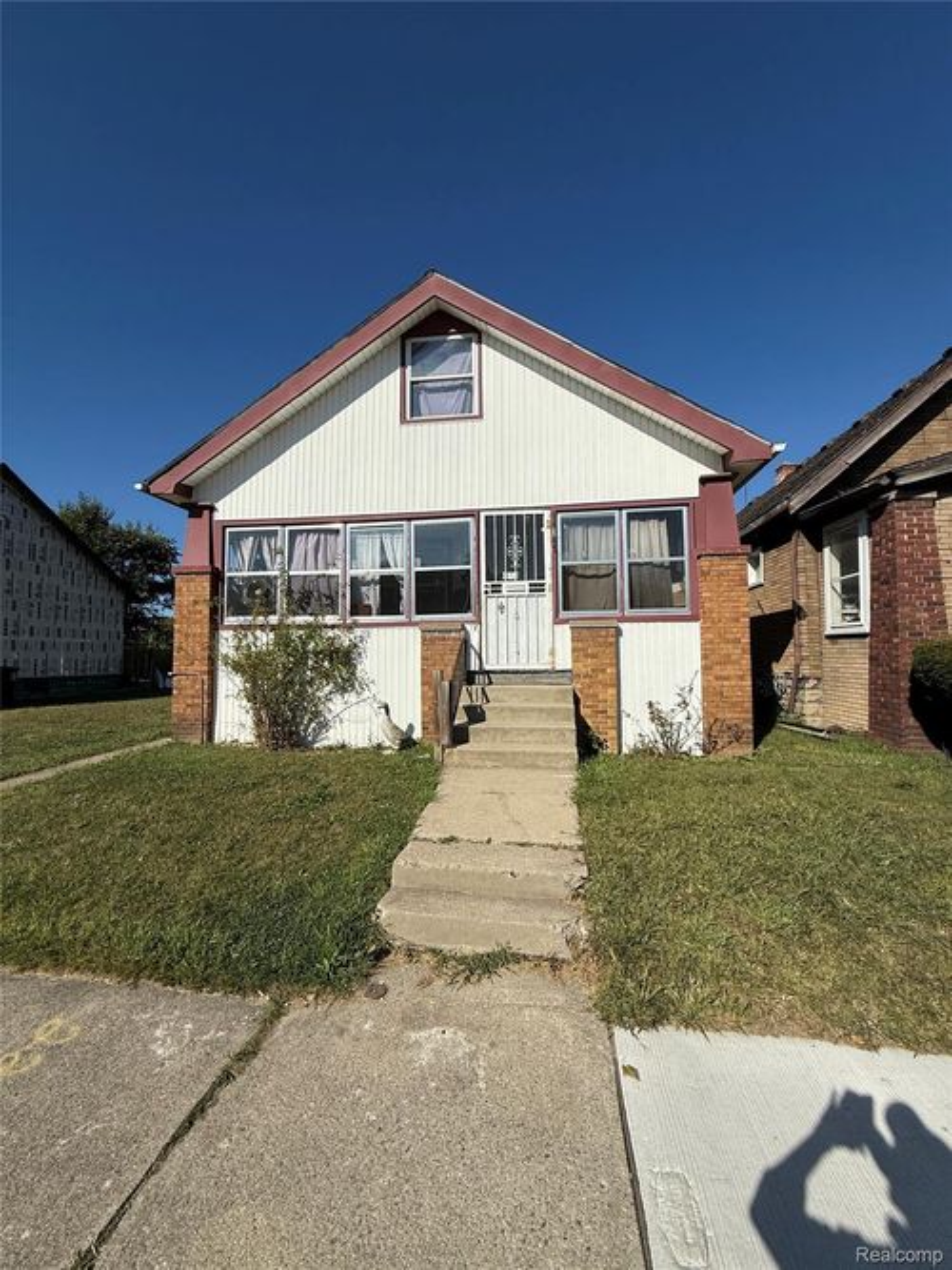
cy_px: 635
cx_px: 476
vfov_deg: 102.1
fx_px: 514
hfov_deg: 85.7
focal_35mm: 14
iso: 40
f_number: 2.2
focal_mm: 2.22
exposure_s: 1/6173
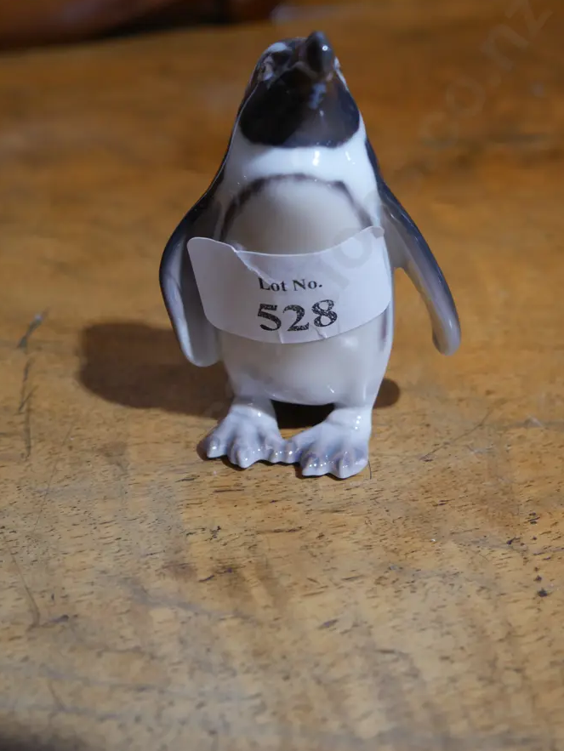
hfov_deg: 28.6
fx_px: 1107
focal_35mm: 51
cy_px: 349
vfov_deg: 37.5
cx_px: 275
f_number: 4.7
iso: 640
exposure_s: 1/60
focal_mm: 22
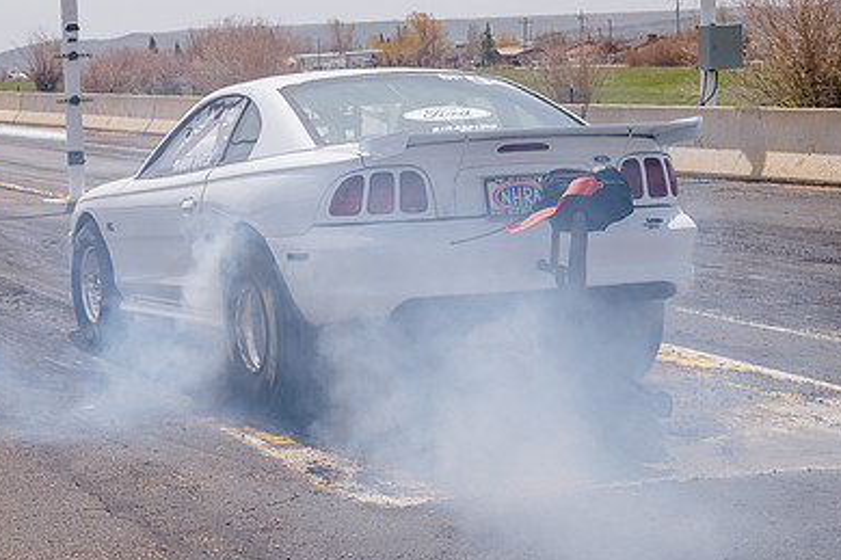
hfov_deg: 20.9
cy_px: 188
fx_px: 2265
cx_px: 251
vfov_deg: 14.1
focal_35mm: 97
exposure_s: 1/500
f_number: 10
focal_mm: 65
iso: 200
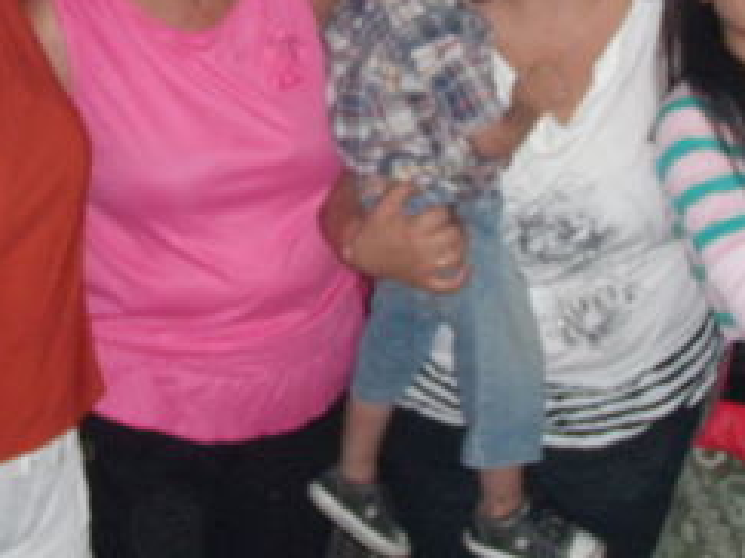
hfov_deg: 19.5
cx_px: 215
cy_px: -31
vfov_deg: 14.5
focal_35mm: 100
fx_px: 2151
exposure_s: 1/30
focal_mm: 6.7
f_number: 3.5
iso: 200
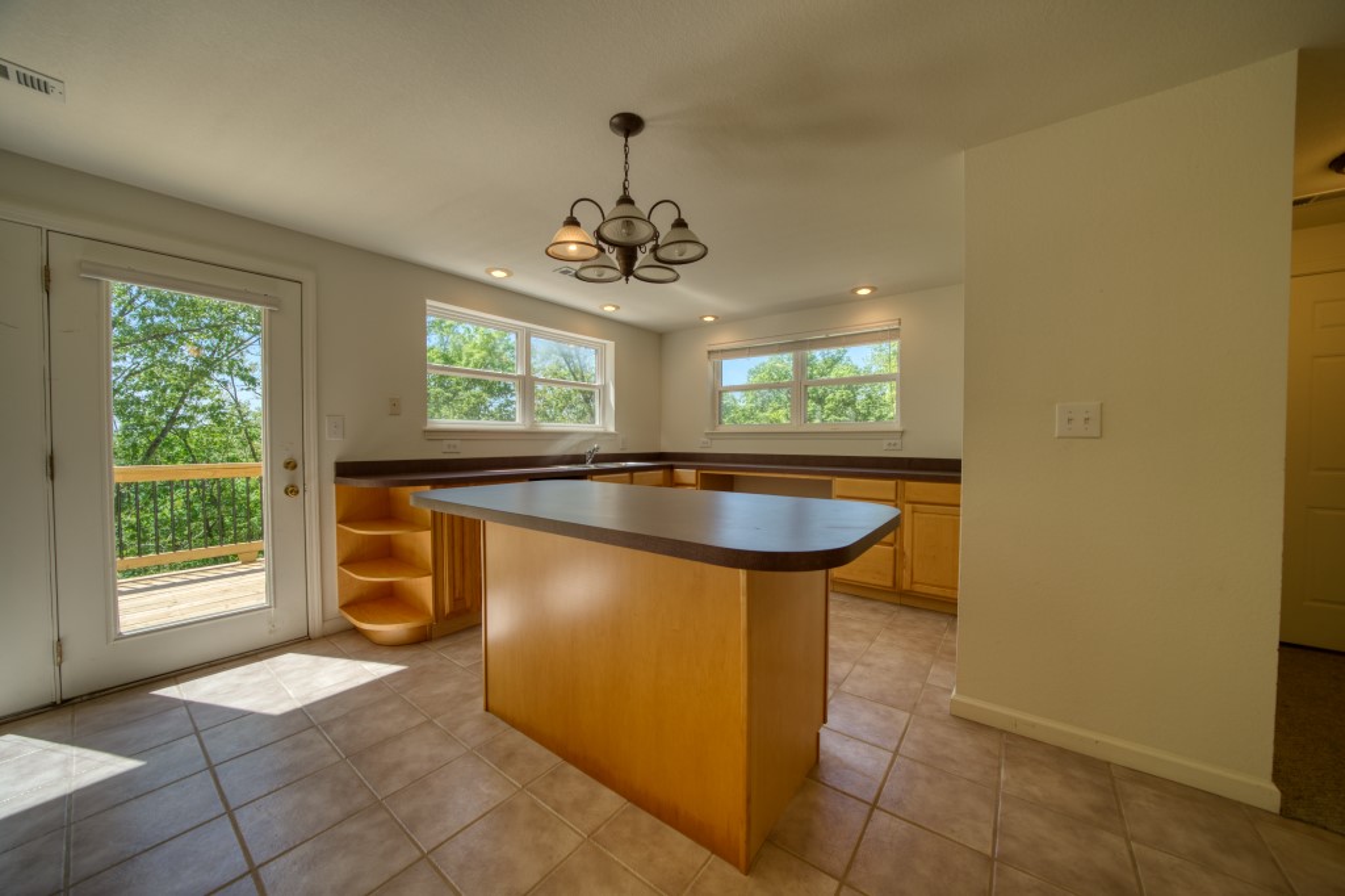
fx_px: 448
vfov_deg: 90.0
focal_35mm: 12
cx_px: 672
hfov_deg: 112.6
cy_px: 448
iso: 200
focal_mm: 12
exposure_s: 1/60
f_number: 4
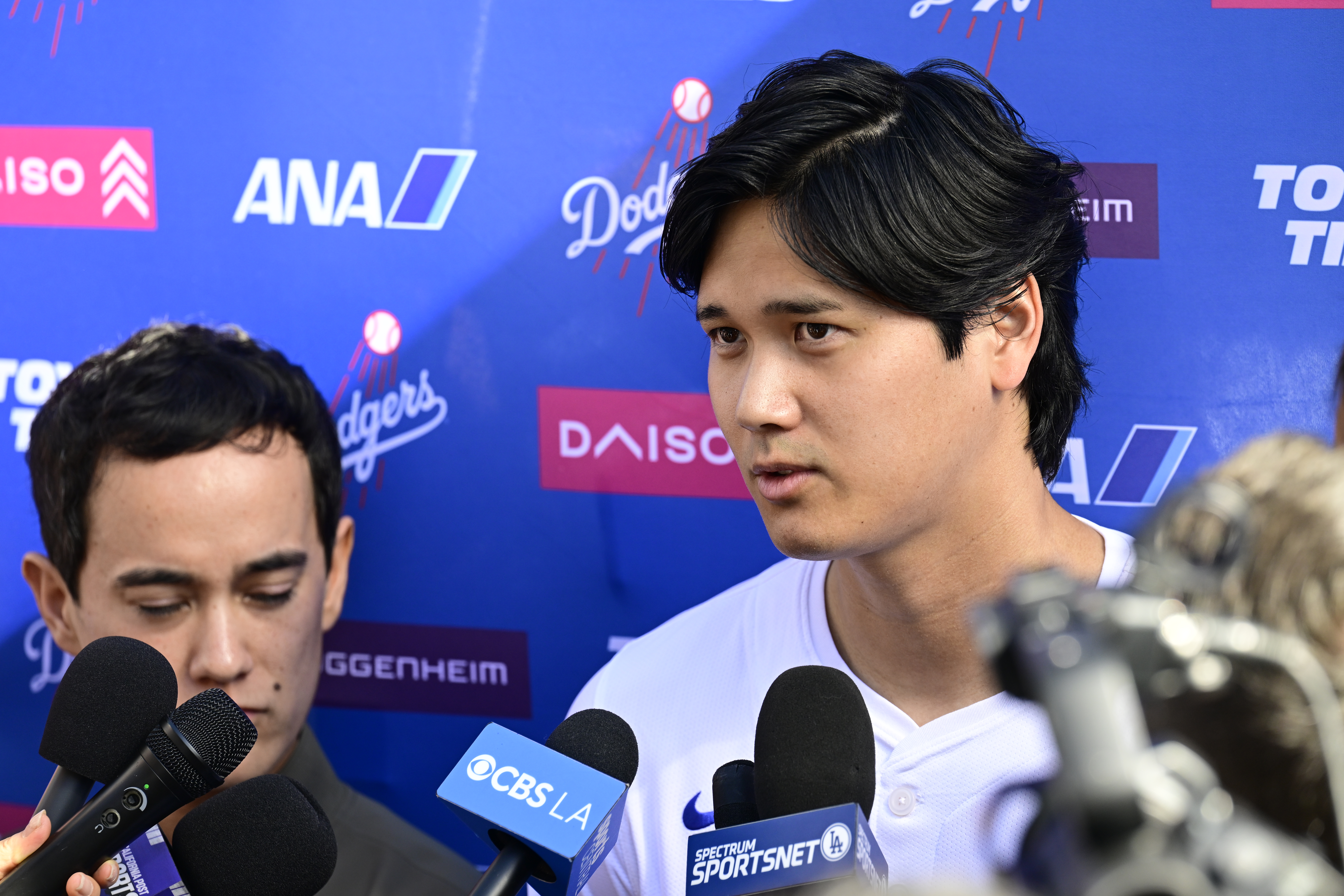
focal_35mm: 175
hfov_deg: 11.7
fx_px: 6533
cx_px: 672
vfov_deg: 7.8
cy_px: 448
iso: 500
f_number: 5
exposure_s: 1/500
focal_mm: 175
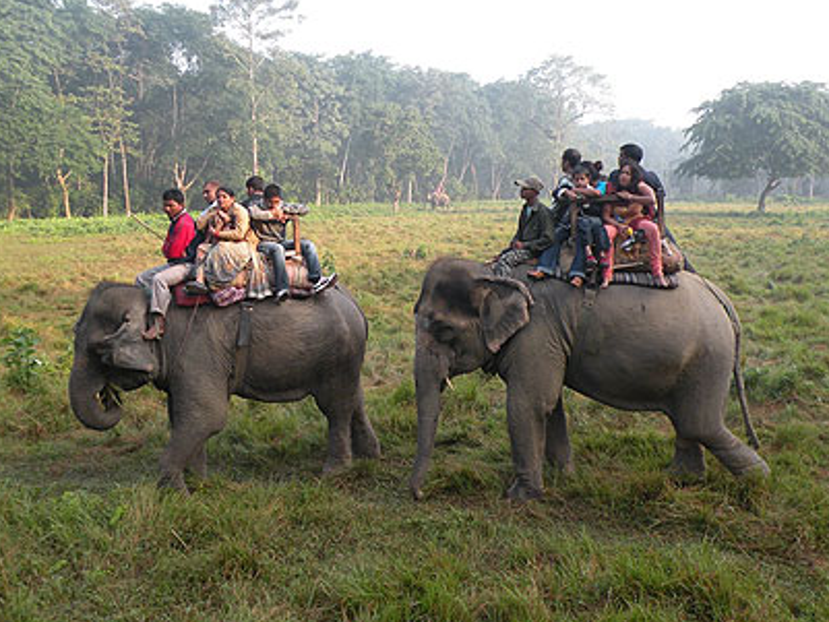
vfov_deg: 38.7
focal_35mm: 37
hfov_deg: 50.1
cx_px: 436
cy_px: 324
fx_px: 886
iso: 116
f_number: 3.2
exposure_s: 1/286
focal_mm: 5.8
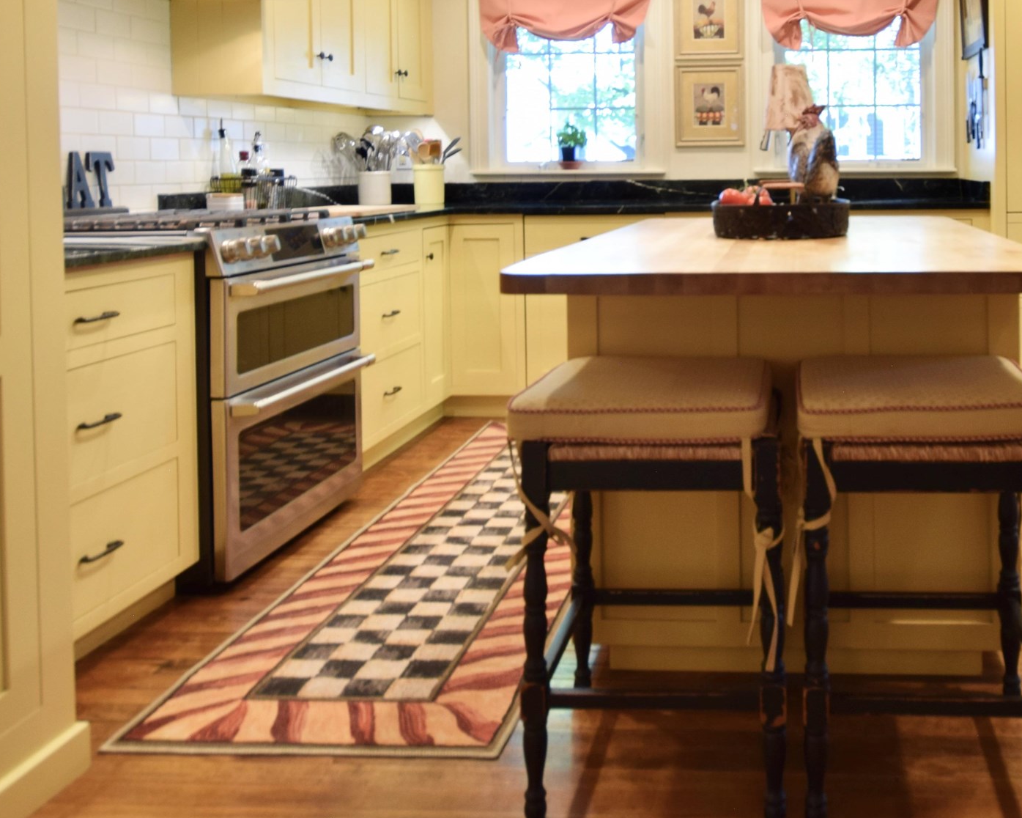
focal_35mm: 31
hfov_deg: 54.8
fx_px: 938
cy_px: 186
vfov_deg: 45.2
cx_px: 751
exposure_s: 1/6
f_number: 6.3
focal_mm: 10
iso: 200
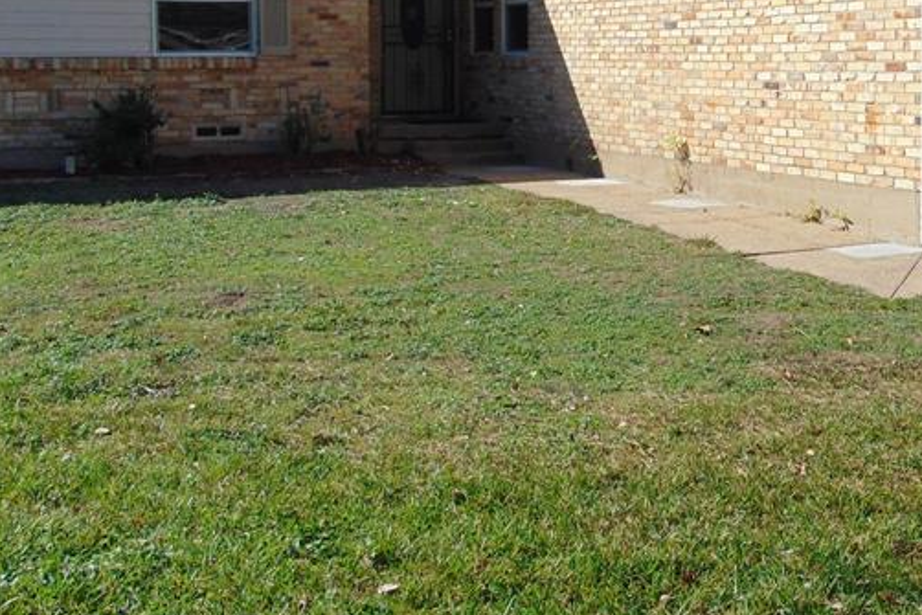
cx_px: 628
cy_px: 130
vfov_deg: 25.1
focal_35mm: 53
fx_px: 1358
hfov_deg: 37.0
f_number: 7.7
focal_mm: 4.5
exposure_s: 1/200
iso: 80
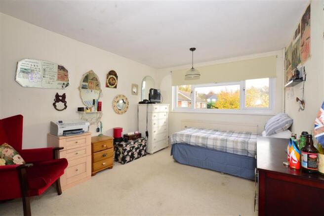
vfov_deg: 77.3
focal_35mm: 15
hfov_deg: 100.4
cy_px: 108
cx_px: 162
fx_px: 135
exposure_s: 1/125
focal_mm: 10
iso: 400
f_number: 5.6
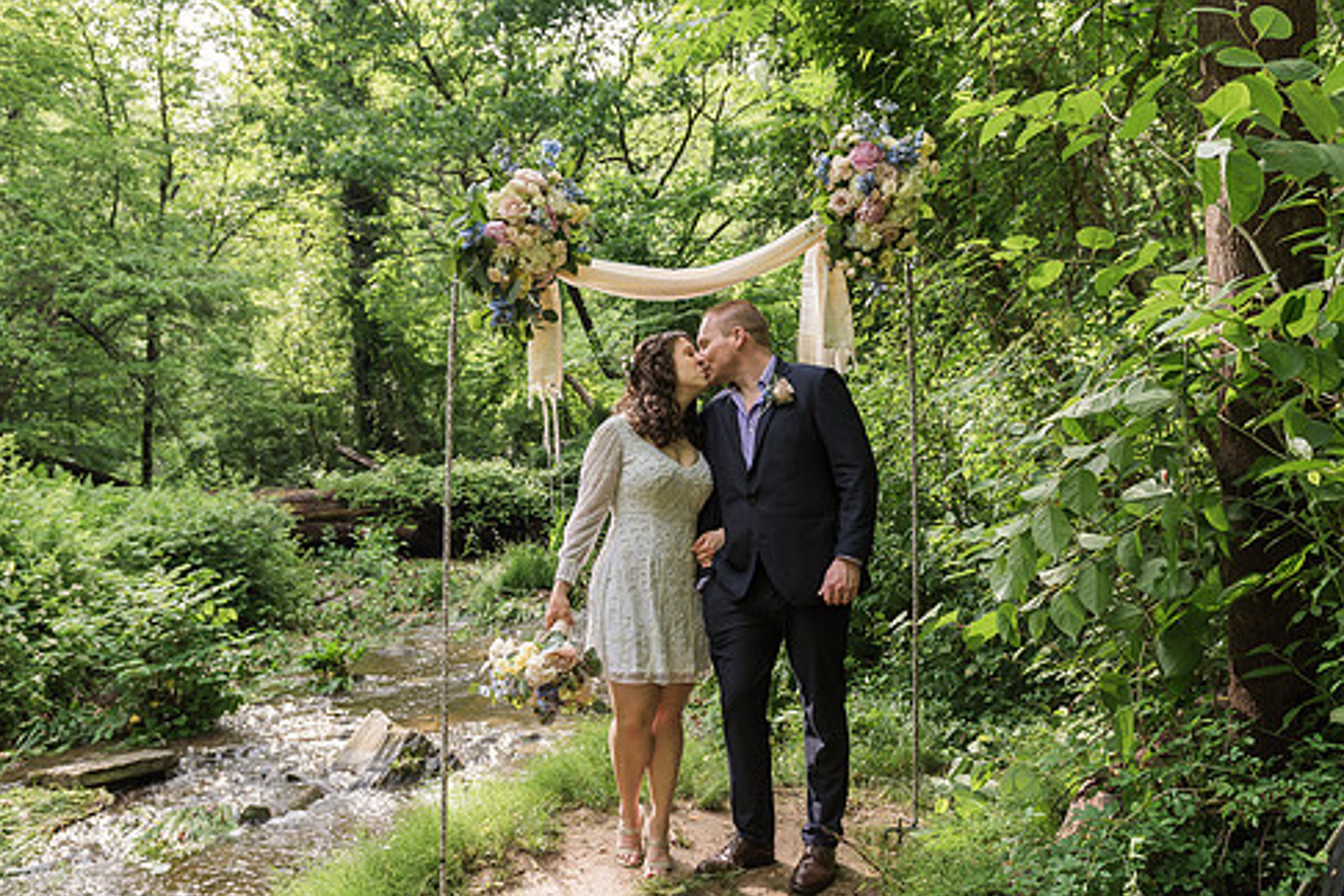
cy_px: 530
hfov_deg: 61.9
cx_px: 670
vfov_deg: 43.4
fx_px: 1120
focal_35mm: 30
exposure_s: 1/400
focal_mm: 24
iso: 200
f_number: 4
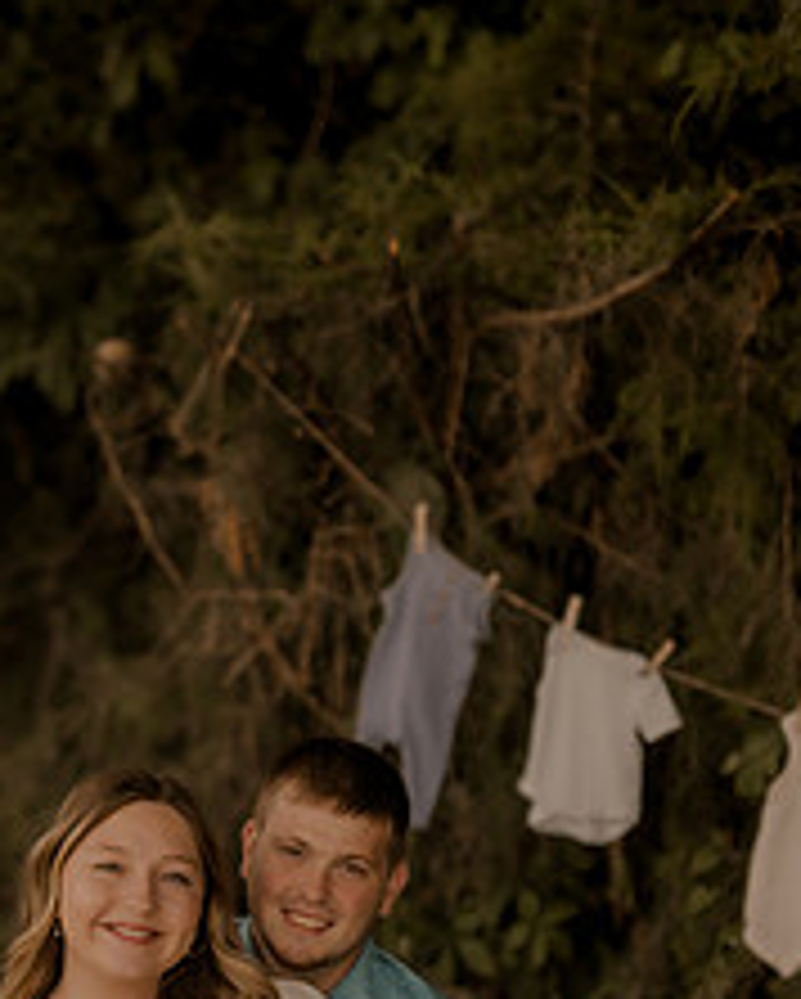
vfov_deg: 19.9
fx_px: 2811
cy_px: 846
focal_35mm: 95
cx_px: 218
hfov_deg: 16.2
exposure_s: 1/1000
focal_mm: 50
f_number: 1.4
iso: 200
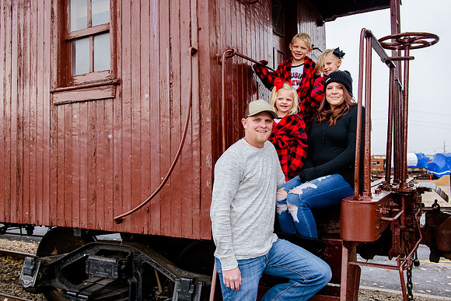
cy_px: 132
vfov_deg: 38.0
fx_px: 436
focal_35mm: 35
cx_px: 223
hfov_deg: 54.7
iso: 800
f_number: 5
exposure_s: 1/640
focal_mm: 31
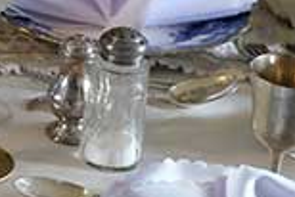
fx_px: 1526
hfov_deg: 10.0
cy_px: -31
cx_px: -339
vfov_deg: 7.3
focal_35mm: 186
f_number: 4
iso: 3200
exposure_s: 1/125
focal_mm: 22.3
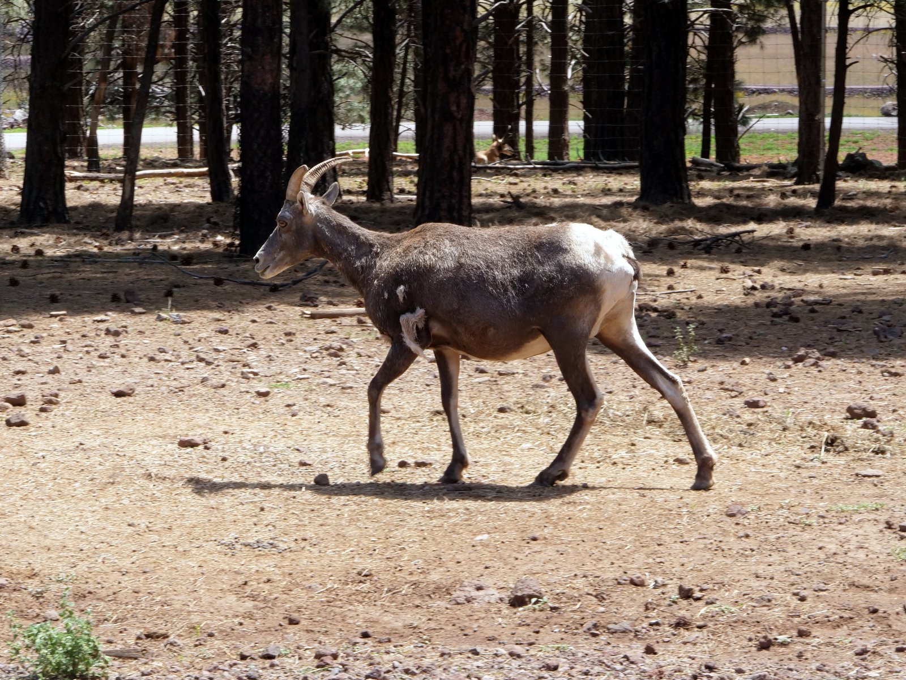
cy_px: 340
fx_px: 2356
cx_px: 453
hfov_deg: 21.8
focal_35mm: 90
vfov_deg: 16.4
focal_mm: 45
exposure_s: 1/125
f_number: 11
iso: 400
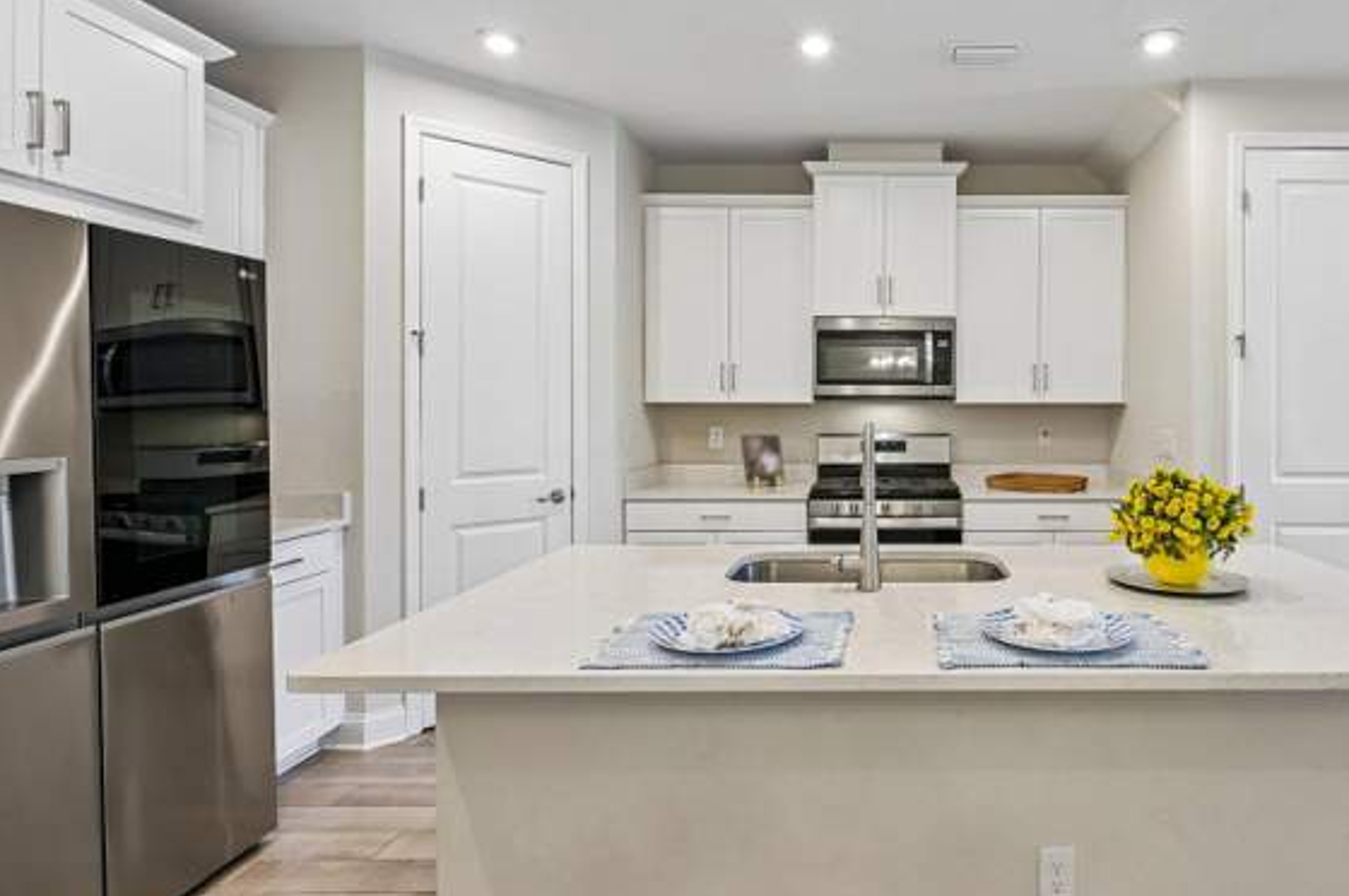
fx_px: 749
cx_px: 879
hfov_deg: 81.7
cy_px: 405
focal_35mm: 20
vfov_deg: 61.7
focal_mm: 14
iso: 400
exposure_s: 1/15
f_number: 8
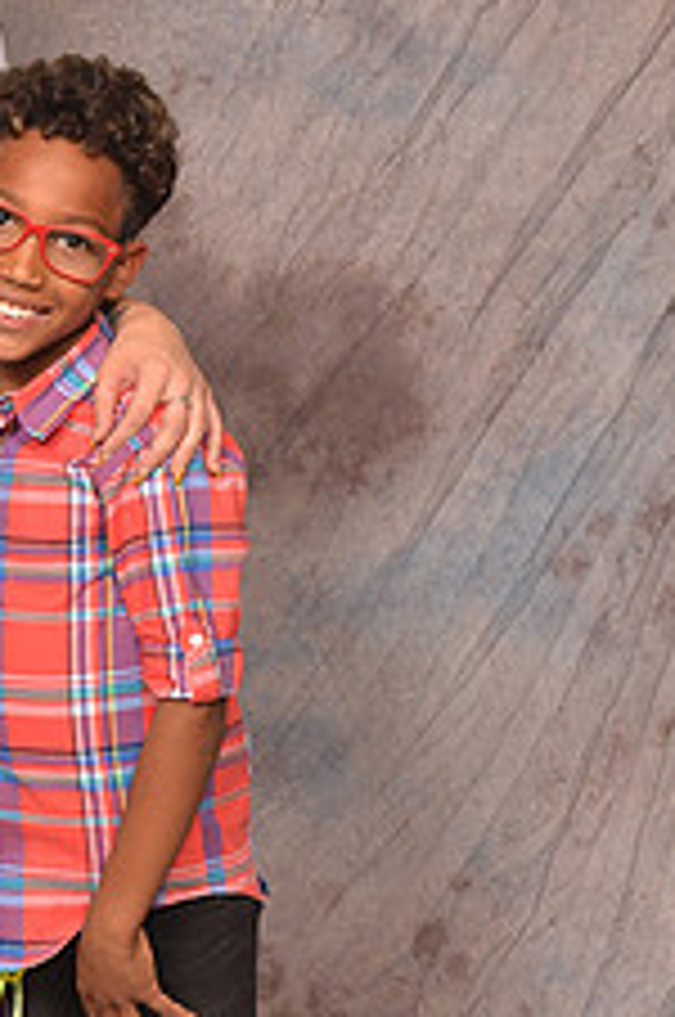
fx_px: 2716
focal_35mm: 96
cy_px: 572
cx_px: -162
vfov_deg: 21.2
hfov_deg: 13.7
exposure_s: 1/60
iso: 200
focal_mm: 25
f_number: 5.6
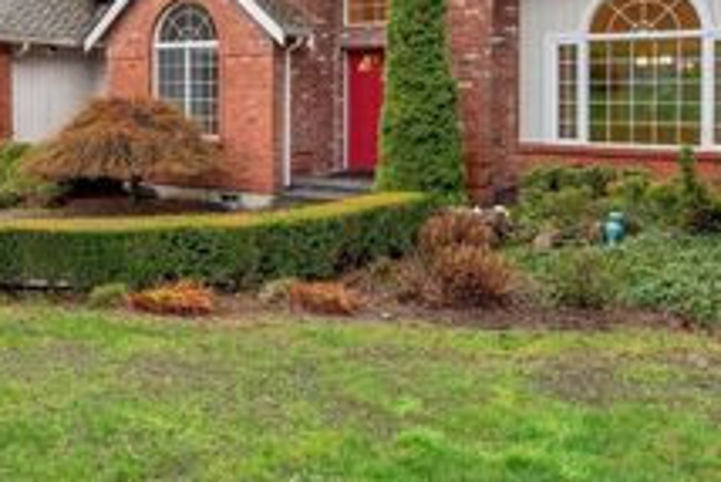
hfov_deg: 46.0
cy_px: 101
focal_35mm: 42
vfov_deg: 31.2
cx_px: 270
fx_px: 842
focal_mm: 18
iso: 200
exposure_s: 1/15
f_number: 6.3
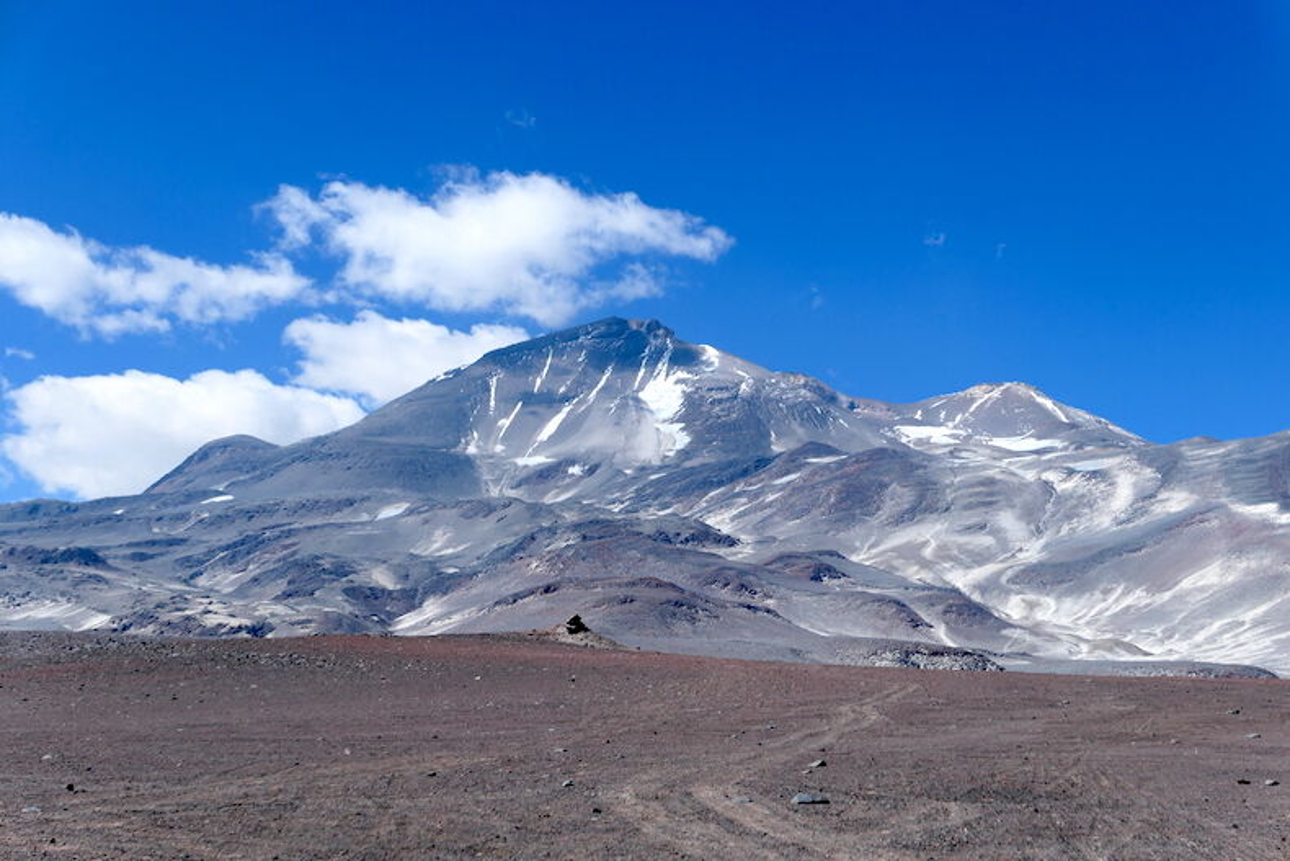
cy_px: 430
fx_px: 2473
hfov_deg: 29.2
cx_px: 645
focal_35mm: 69
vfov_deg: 19.7
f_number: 4.5
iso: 125
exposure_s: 1/1600
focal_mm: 25.3
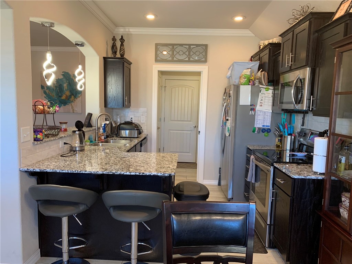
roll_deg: -1.9
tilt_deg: -4.9
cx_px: 176
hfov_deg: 67.3
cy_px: 132
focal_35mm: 26
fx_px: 264
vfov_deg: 53.1
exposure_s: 1/60
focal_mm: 4.25
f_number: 1.8
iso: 160
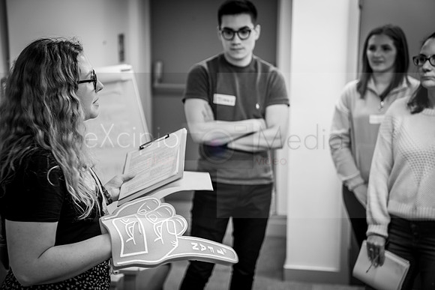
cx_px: 219
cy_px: 145
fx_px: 828
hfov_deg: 29.4
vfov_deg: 19.9
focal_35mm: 69
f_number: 2.8
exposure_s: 1/60
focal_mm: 68
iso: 800
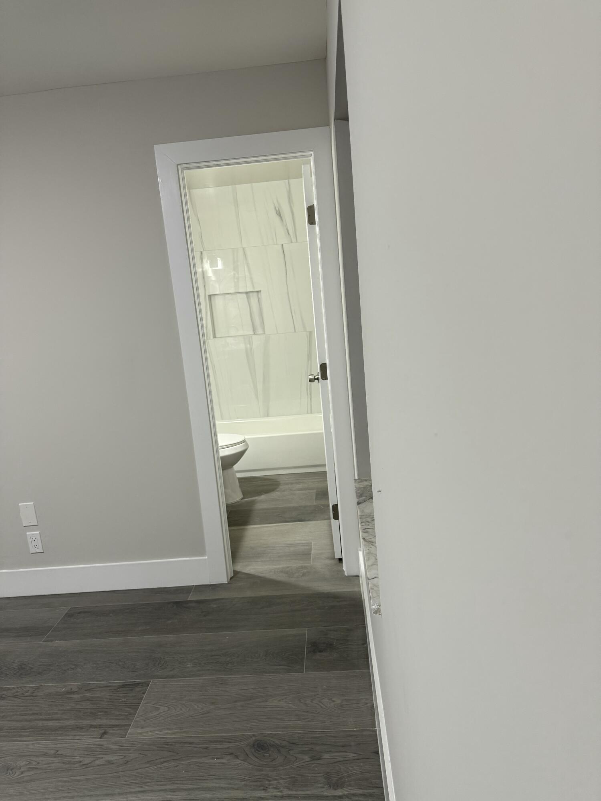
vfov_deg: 71.6
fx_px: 556
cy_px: 400
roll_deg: +4.9
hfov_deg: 56.8
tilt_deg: -10.0
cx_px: 300
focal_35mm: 24
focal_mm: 6.76
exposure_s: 1/60
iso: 200
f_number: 1.78
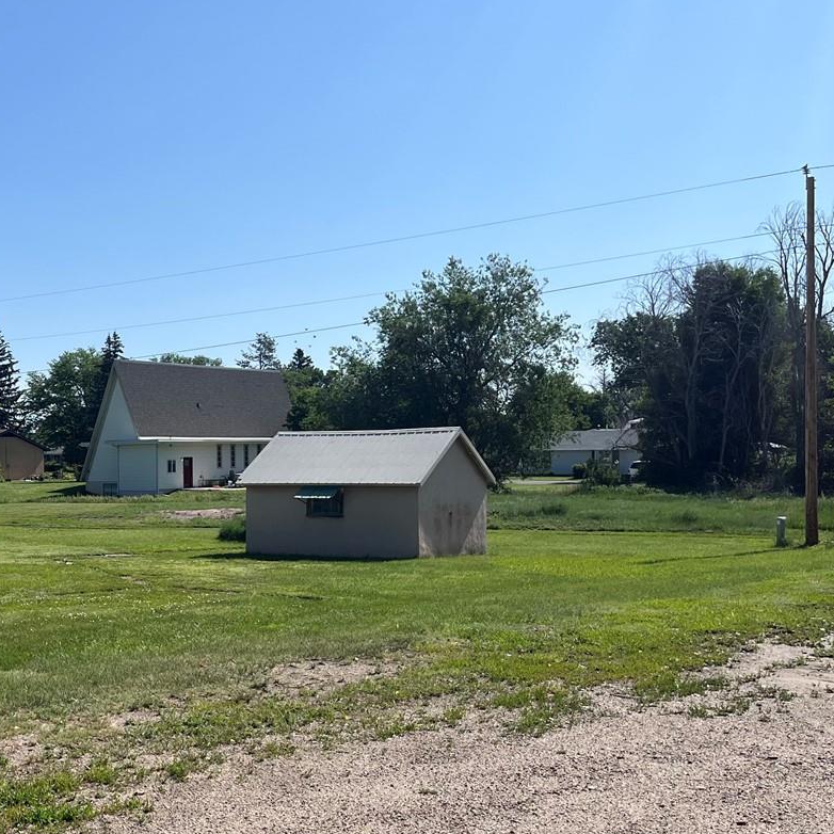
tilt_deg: -1.8
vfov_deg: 36.0
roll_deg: +0.7
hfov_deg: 33.1
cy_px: 494
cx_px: 5
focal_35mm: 47
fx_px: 1281
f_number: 1.6
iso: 50
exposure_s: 1/5319
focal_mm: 5.1
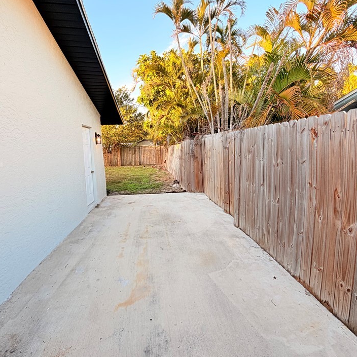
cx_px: 159
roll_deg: +1.8
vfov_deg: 80.7
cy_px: 174
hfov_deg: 80.4
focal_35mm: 18
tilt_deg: +1.1
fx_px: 210
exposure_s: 1/121
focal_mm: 2.22
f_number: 2.2
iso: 50
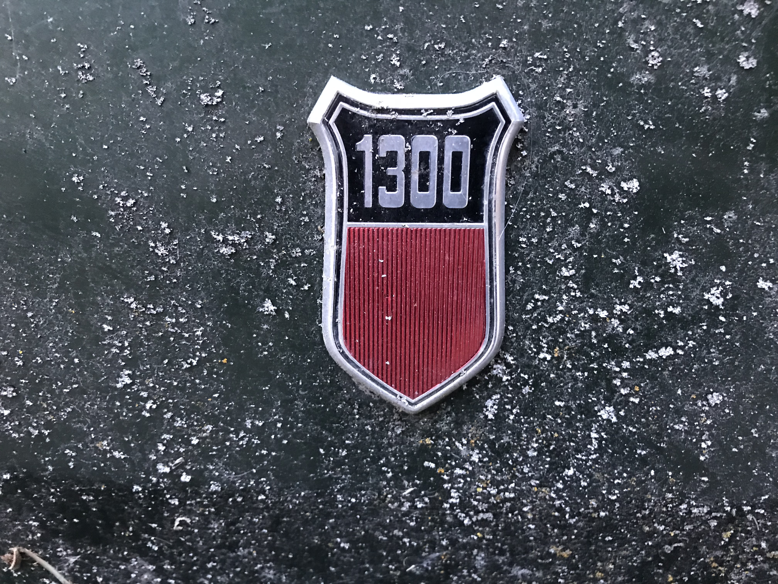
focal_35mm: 28
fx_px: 629
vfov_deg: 49.7
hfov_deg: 63.4
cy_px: 292
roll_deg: -1.6
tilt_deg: -15.7
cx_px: 389
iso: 80
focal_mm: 3.99
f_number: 1.8
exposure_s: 1/8
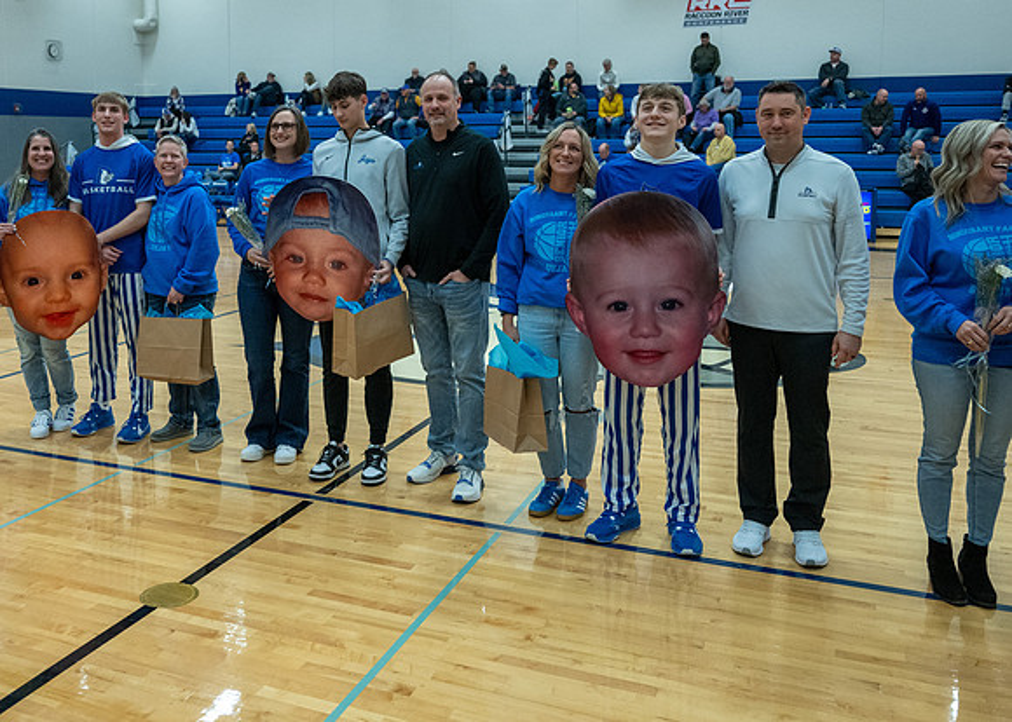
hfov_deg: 52.0
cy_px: 216
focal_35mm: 36
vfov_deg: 38.2
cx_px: 382
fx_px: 1025
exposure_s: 1/500
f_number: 3.2
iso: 2500
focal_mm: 24
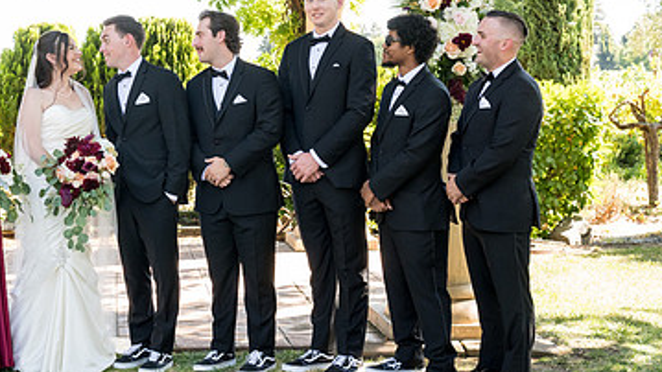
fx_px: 1246
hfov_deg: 29.2
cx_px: 148
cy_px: 93
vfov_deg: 16.9
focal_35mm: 71
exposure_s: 1/320
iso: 1600
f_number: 6.3
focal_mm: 42
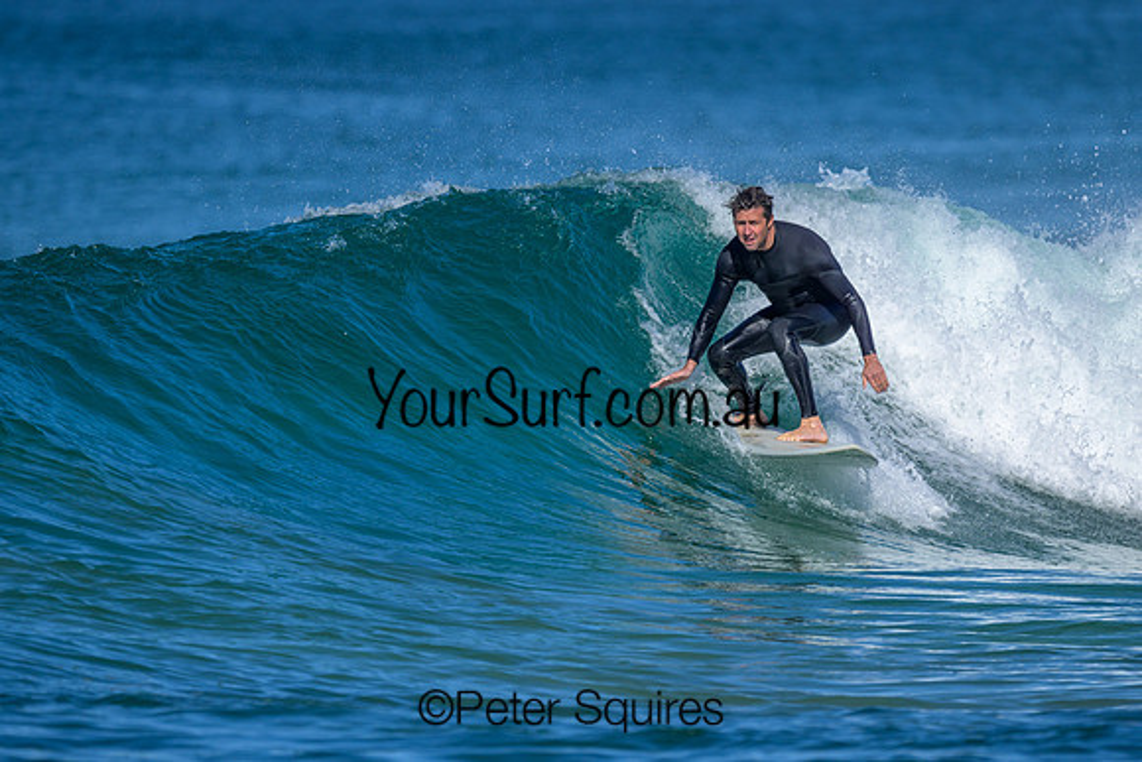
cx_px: 589
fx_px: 31287
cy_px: 466
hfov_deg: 2.1
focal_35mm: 986
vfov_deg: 1.4
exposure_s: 1/2000
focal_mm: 800
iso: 250
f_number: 6.3
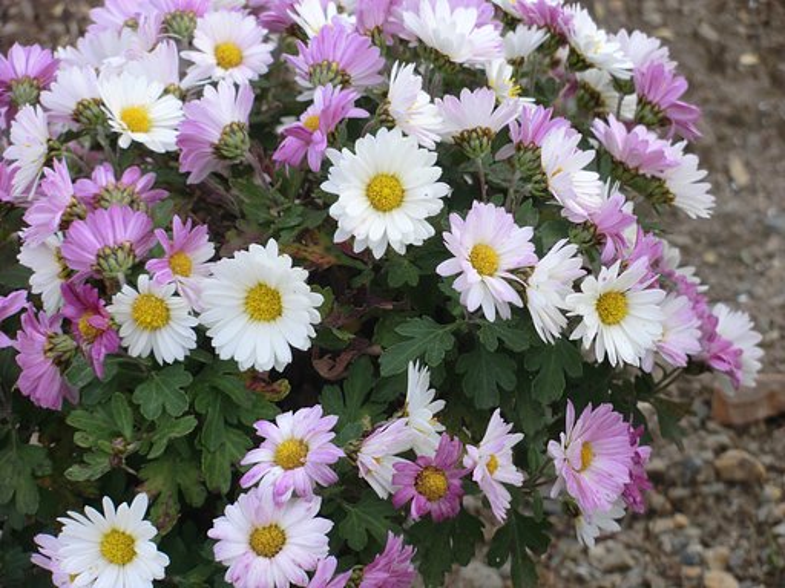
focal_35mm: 168
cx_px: 392
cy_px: 294
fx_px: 3810
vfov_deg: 8.8
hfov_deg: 11.8
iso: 80
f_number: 4.8
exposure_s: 1/160
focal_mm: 30.1
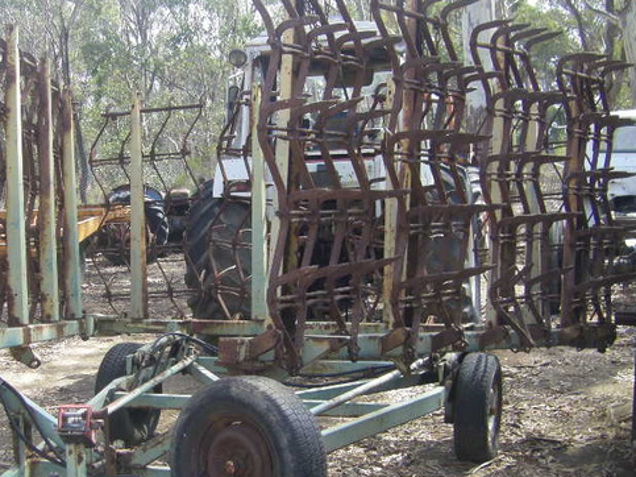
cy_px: 290
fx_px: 1157
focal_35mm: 63
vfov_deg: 23.2
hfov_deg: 30.6
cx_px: 230
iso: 64
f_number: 3.5
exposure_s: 1/125
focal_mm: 6.3
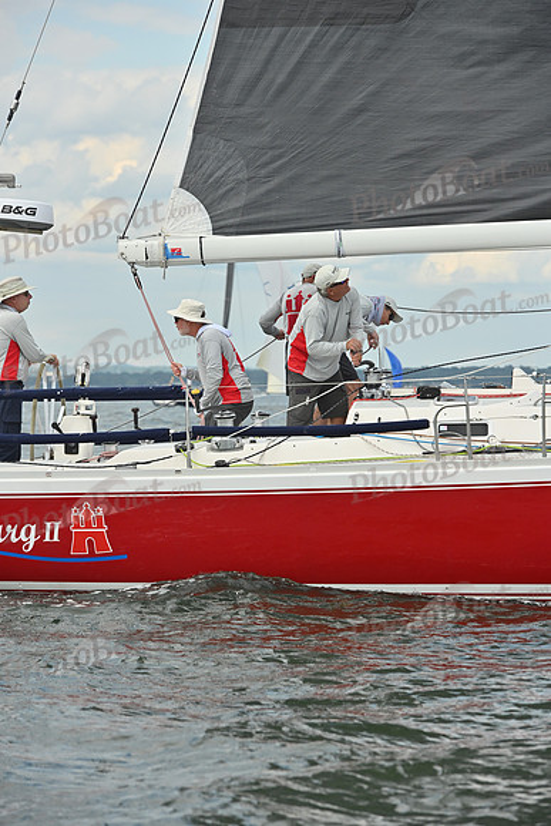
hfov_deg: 8.9
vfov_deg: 13.2
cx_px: 276
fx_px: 3556
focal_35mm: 155
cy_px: 413
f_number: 7.1
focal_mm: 155
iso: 320
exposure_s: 1/1600
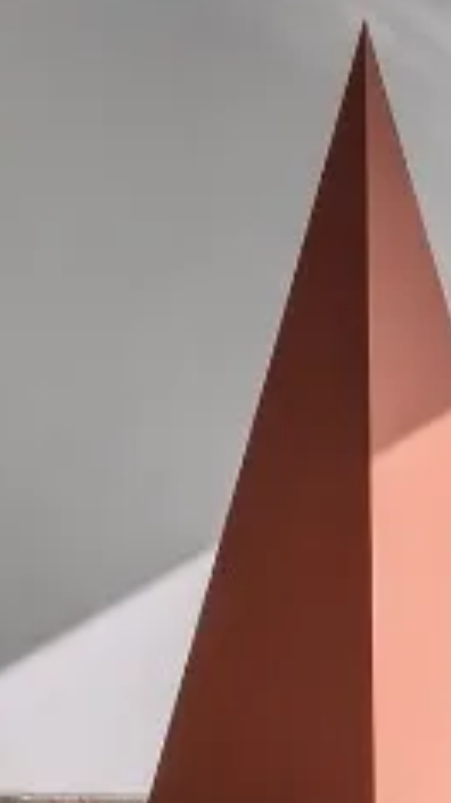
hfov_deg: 2.4
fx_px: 10641
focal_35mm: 500
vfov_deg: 4.2
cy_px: -1363
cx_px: 475
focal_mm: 70
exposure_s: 1/20
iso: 100
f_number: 10
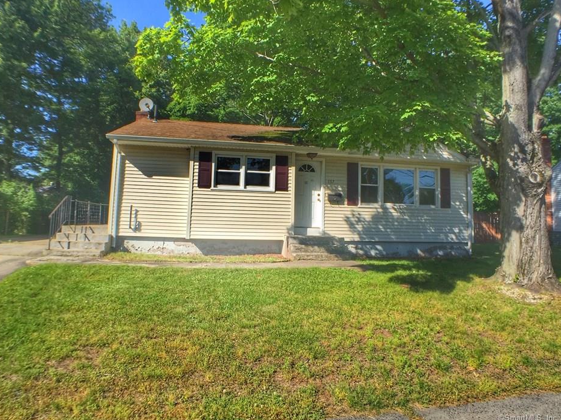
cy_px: 192
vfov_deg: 44.1
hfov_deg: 56.8
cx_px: 273
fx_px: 519
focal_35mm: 32
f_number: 2.2
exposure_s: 1/1464
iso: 32
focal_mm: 4.15
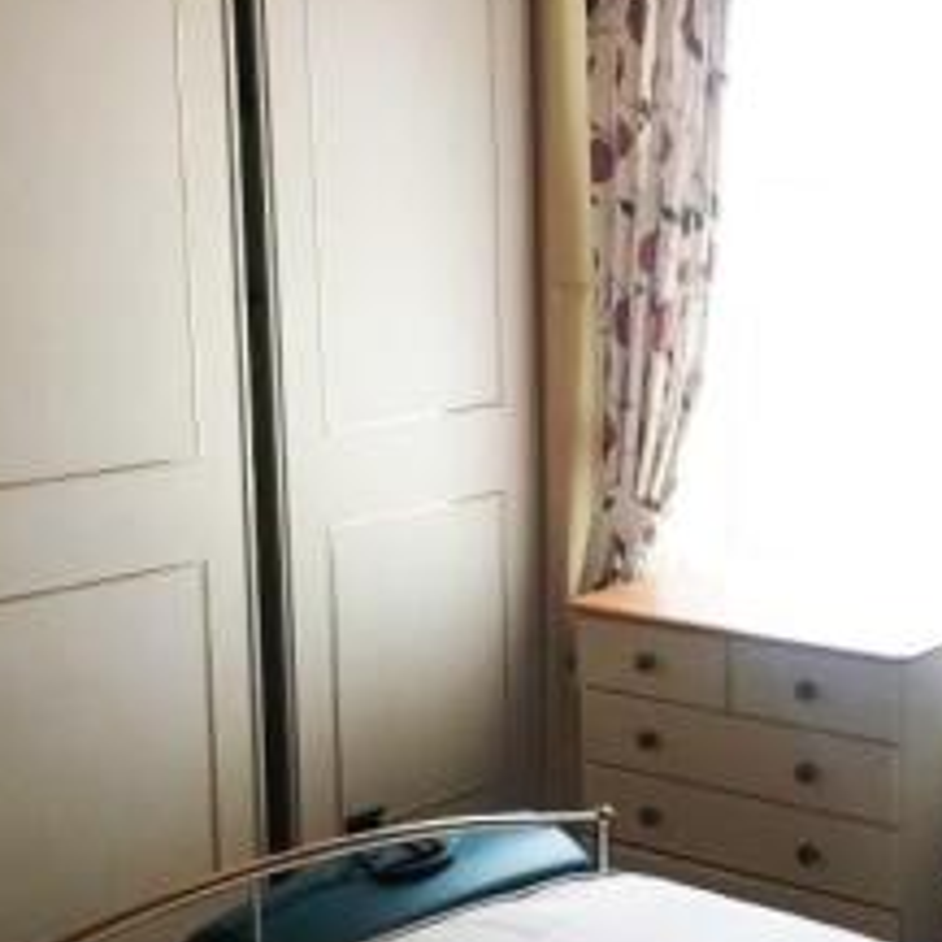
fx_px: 2124
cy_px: 640
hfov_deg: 25.0
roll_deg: +0.5
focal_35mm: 69
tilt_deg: -13.8
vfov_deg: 24.9
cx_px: 532
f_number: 2.2
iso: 50
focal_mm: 4.15
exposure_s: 1/33
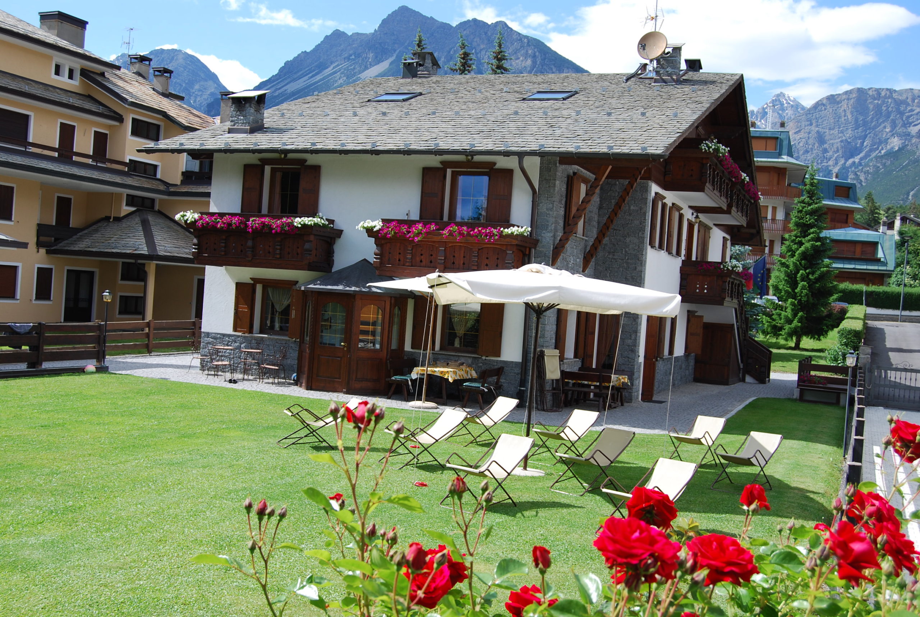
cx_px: 460
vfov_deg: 34.4
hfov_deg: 49.5
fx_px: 999
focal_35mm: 39
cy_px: 308
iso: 100
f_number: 7.1
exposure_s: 1/200
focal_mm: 26
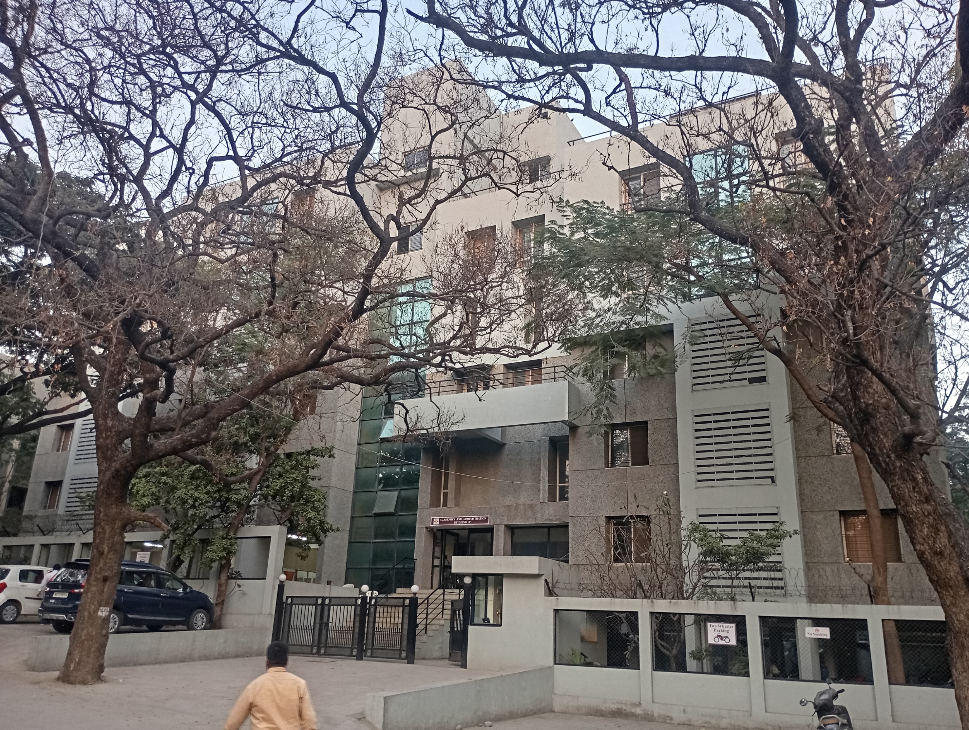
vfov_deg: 49.9
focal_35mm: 28
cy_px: 365
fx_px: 785
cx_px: 484
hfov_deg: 63.4
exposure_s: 1/50
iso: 413
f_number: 1.8
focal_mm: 4.27
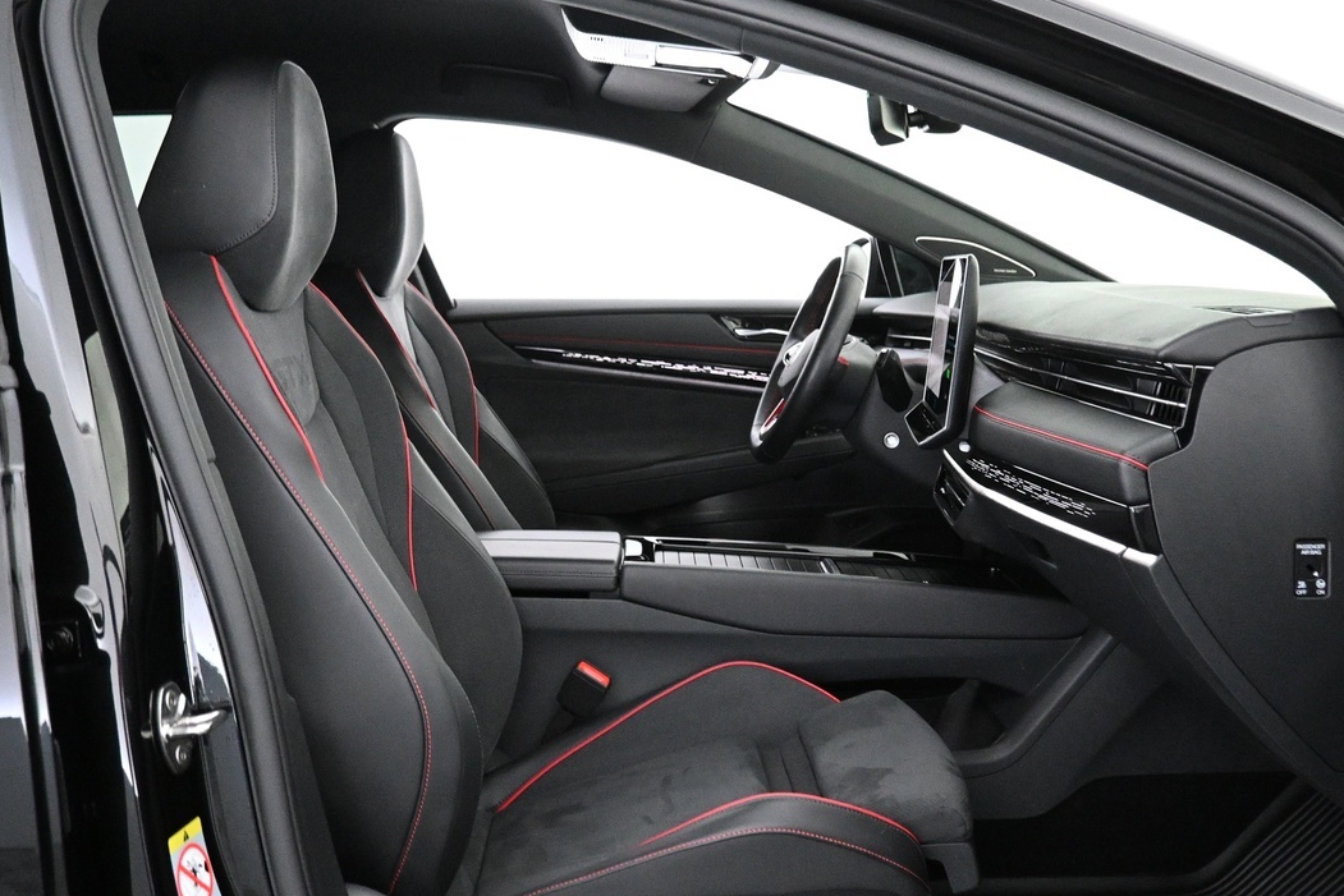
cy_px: 461
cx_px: 685
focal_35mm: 37
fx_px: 1381
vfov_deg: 35.9
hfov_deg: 51.9
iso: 4000
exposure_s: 1/50
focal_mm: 16
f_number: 3.5
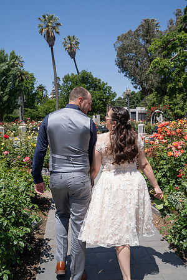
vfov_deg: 55.8
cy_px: 140
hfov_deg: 38.9
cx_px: 94
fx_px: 265
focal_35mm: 34
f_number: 5.6
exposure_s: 1/320
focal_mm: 34
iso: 100
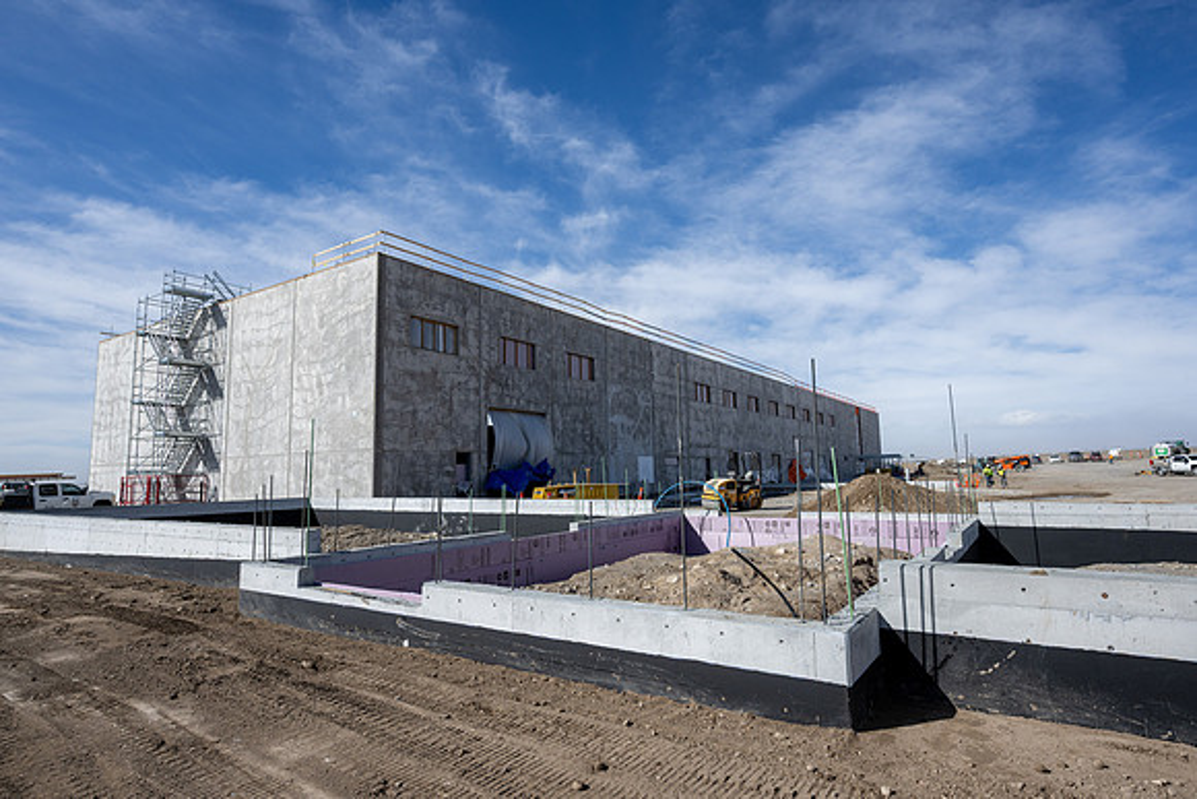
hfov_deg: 85.4
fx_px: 648
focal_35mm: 20
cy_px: 400
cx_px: 598
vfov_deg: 63.2
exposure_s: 1/800
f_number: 9
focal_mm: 19.5
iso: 250
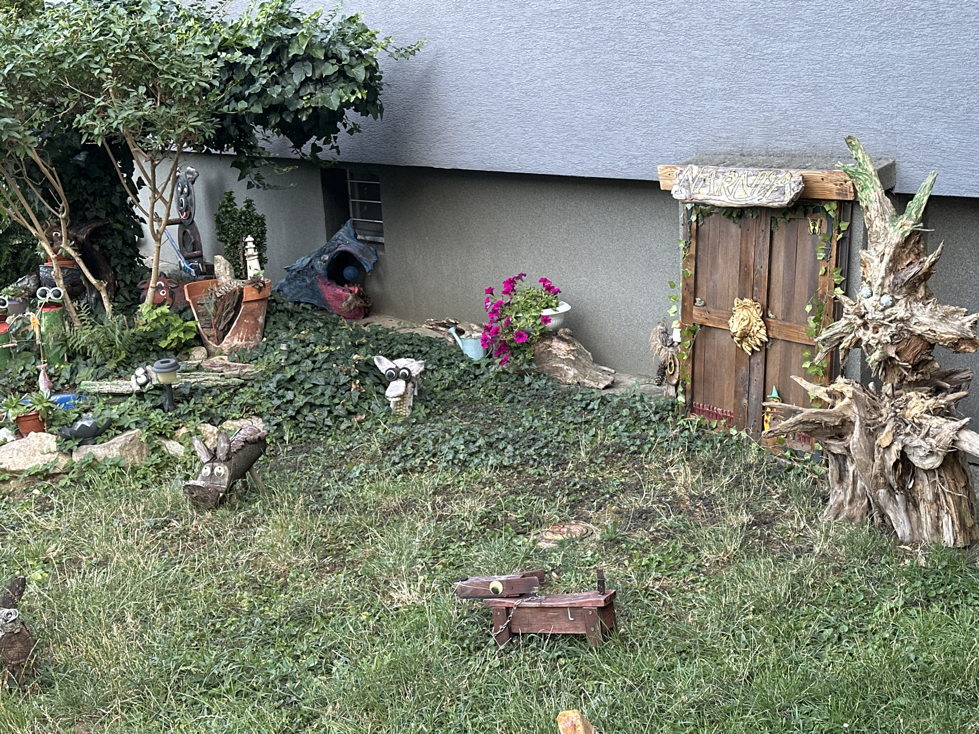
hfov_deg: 39.7
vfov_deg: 30.3
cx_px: 490
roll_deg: +3.2
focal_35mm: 48
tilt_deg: -12.6
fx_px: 1358
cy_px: 367
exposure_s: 1/60
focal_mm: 6.86
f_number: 1.78
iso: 100
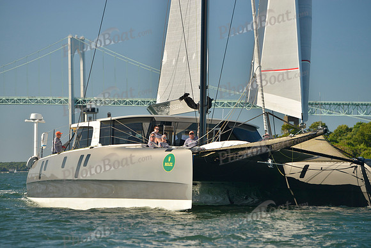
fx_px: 1598
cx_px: 186
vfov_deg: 8.9
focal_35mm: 155
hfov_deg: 13.2
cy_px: 124
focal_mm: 155
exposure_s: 1/1250
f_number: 5
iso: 400
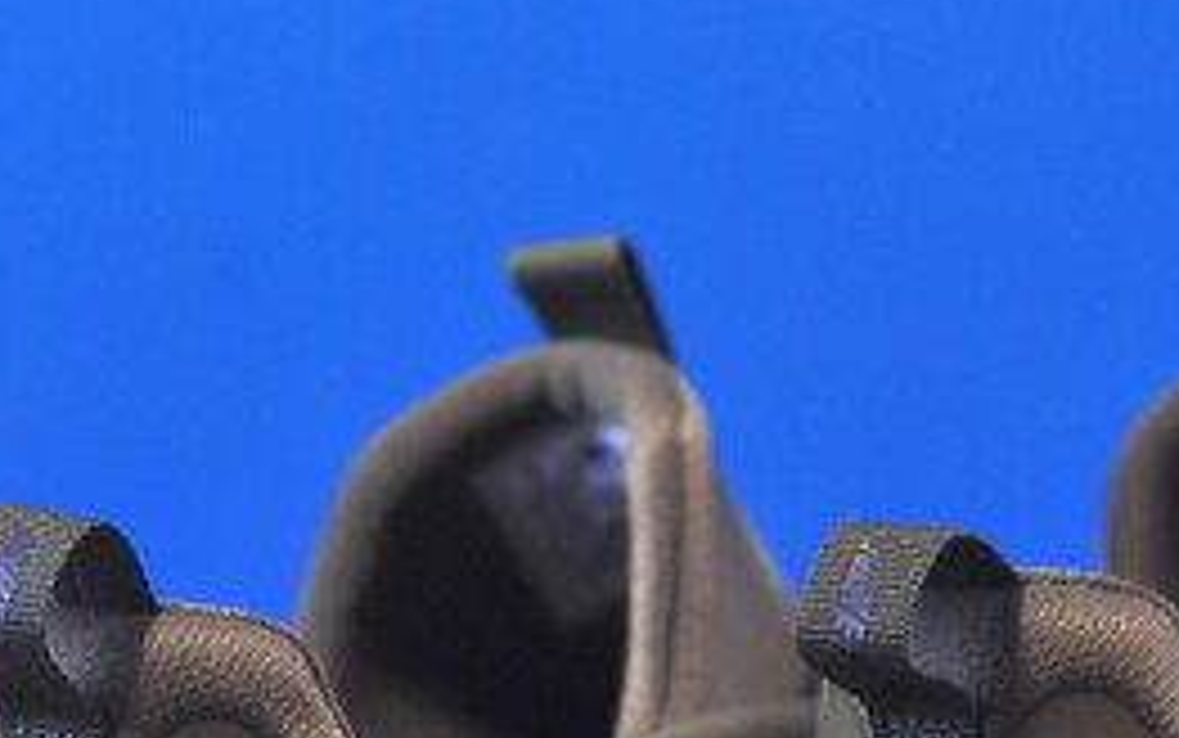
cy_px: 691
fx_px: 7490
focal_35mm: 233
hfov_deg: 9.0
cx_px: 1035
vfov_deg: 5.6
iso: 250
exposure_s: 1/320
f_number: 2.5
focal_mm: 50
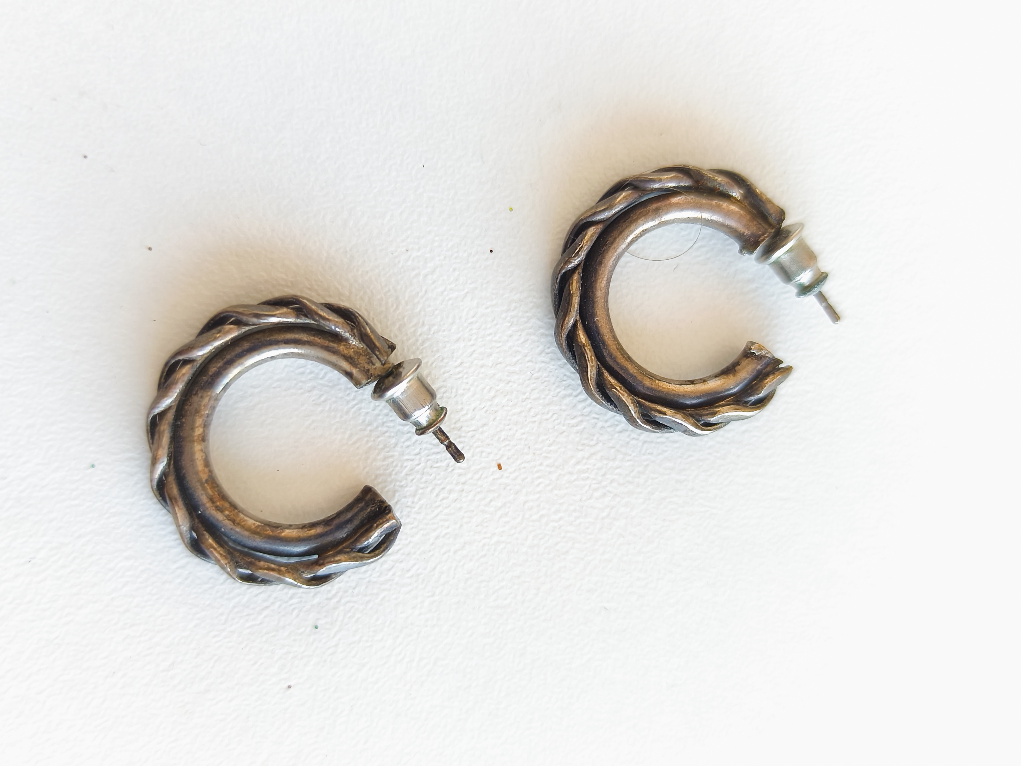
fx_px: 944
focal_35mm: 32
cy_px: 383
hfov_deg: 56.8
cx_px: 510
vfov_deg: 44.2
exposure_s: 1/10
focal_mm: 6.14
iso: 50
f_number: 1.65
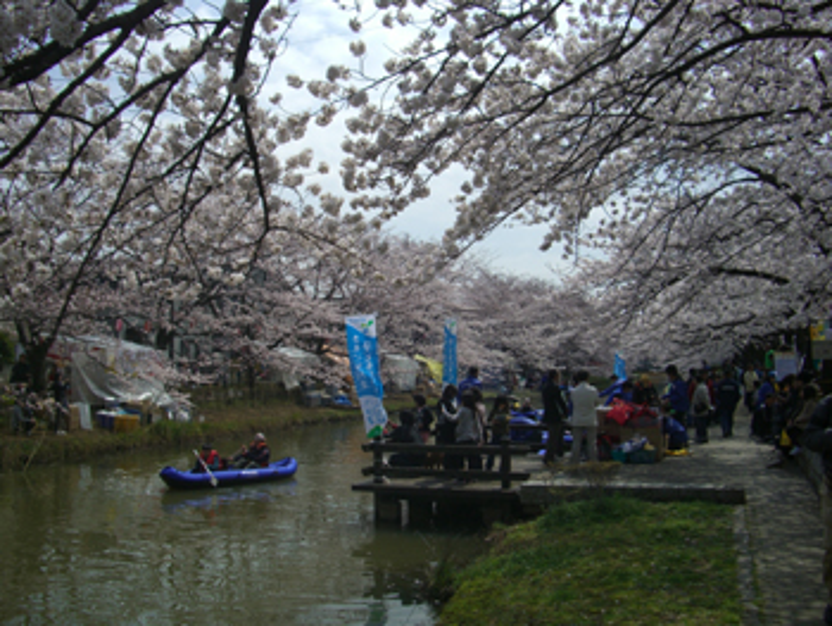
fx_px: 914
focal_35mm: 38
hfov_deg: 48.9
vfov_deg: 37.8
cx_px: 416
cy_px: 313
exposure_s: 1/500
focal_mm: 7.9
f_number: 5.6
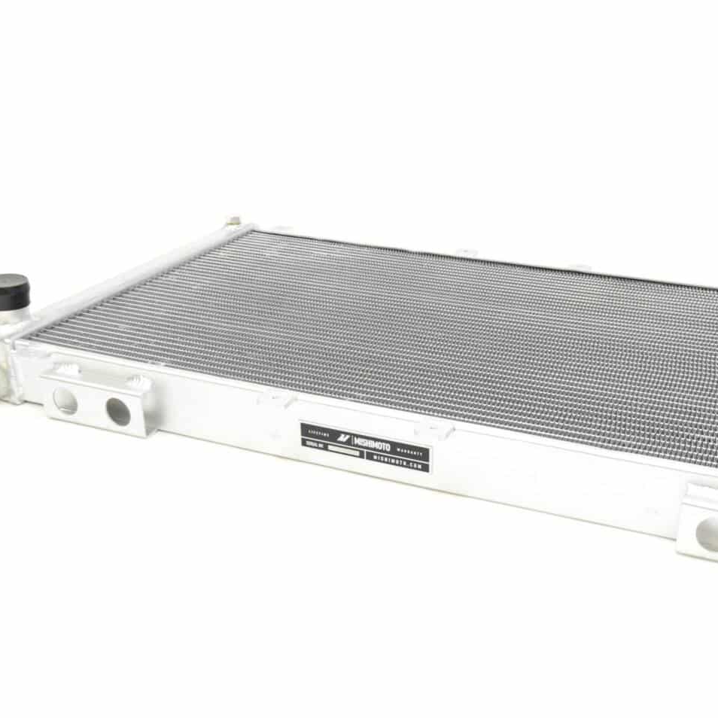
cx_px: 441
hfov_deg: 38.1
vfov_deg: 38.3
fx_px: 1033
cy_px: 348
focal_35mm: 44
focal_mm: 22
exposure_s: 1/125
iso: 400
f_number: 5.6
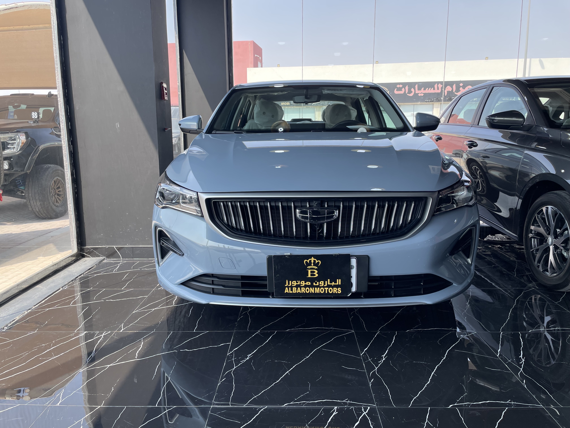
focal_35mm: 26
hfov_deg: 67.3
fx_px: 428
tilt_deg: -10.2
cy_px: 214
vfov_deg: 53.1
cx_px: 285
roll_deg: +0.2
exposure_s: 1/801
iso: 32
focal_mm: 4.2
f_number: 1.6
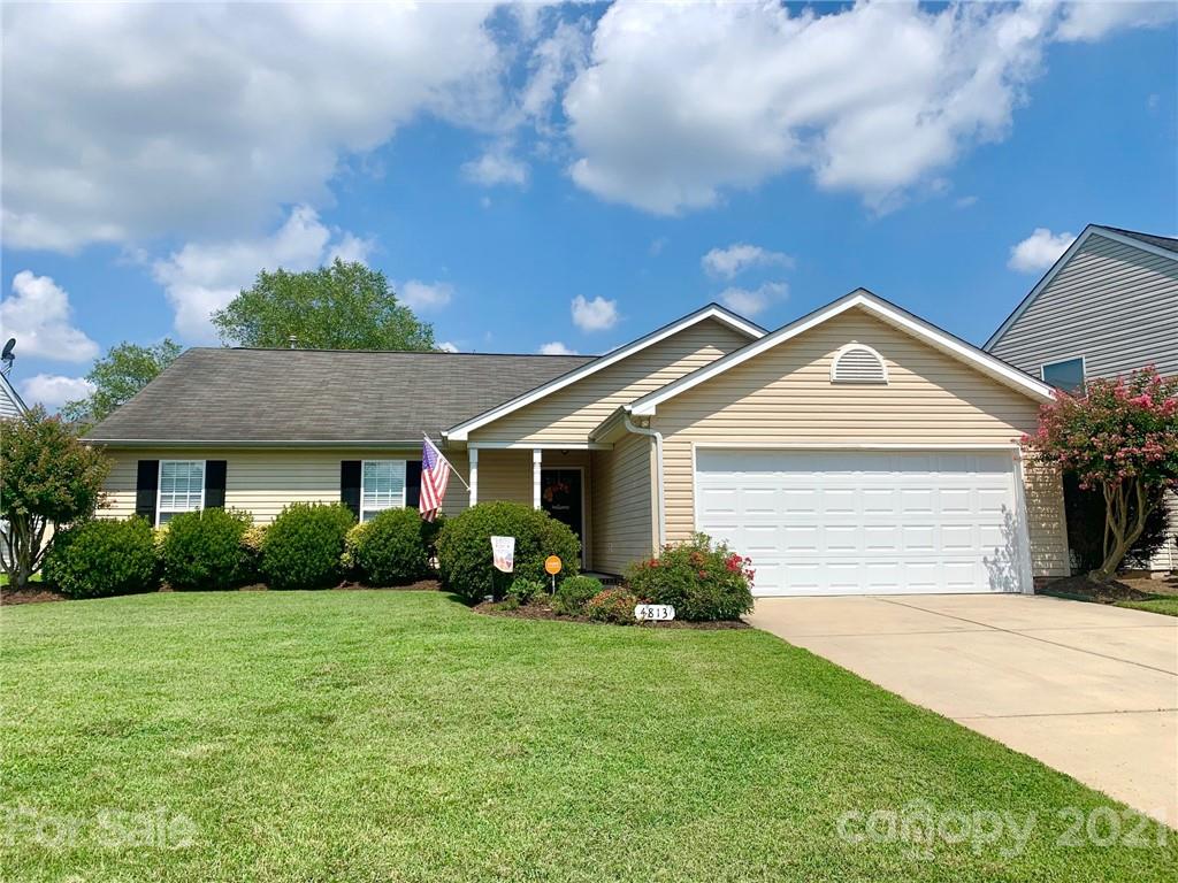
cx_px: 589
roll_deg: +0.6
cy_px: 442
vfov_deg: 53.1
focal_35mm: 26
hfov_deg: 67.3
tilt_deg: +7.6
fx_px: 885
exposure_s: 1/3788
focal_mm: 4.25
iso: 25
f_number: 1.8
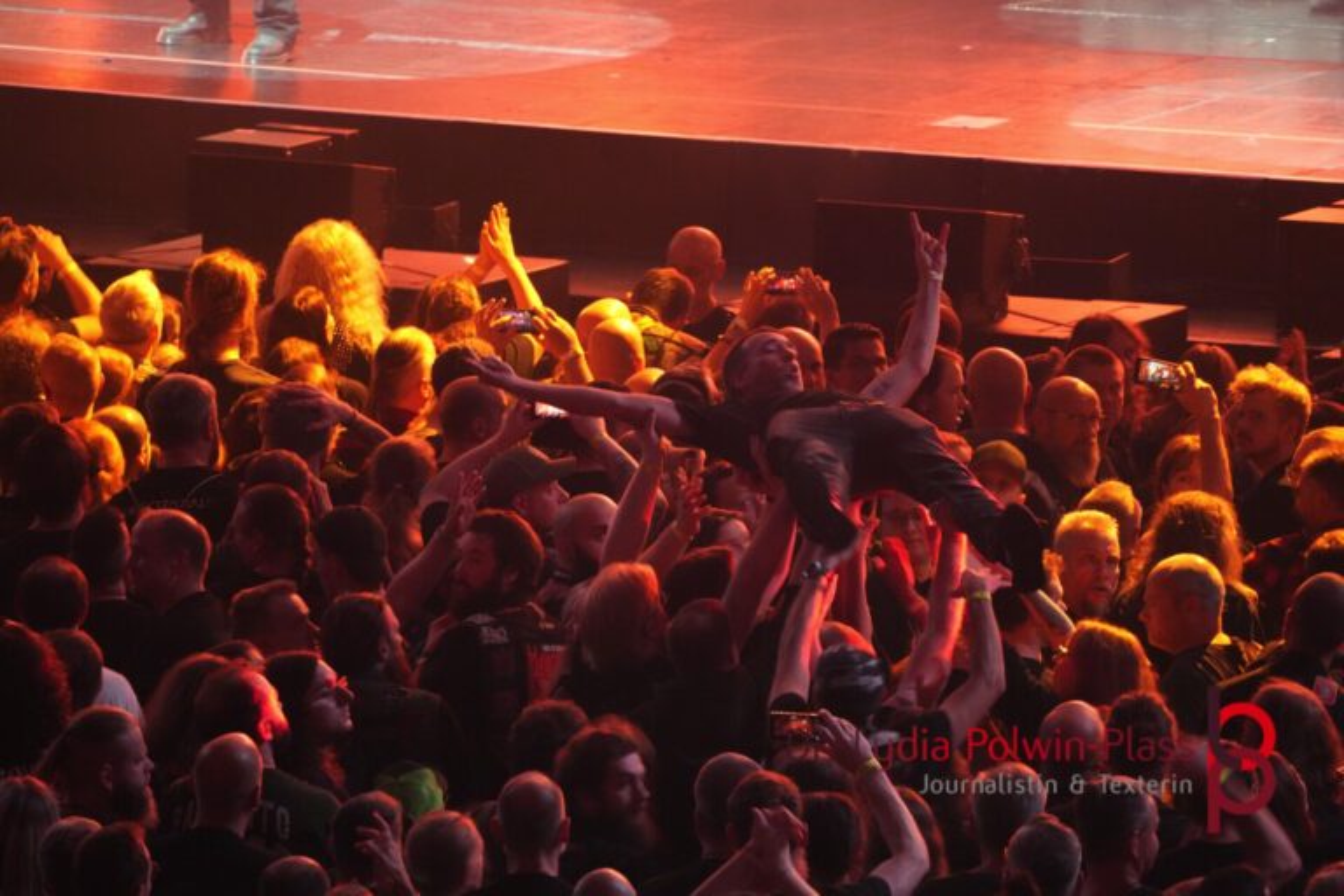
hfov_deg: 4.6
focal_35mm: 450
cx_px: 672
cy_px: 448
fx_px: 16799
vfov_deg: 3.1
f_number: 6.3
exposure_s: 1/30
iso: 6400
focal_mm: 300
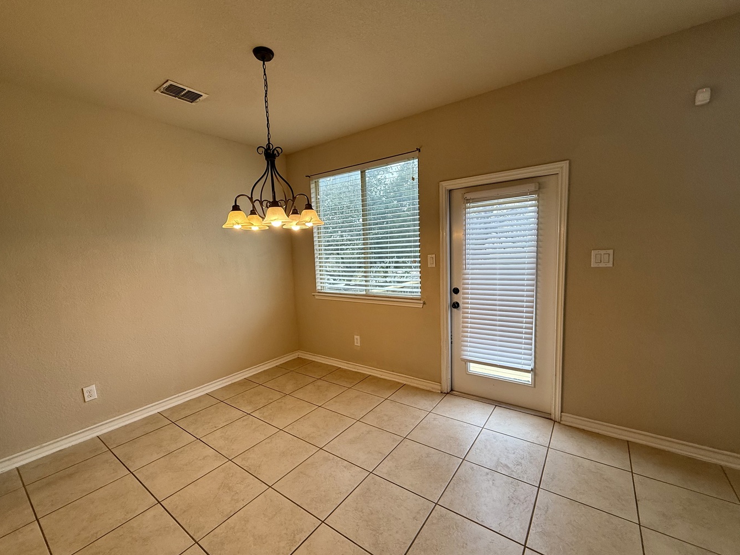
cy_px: 286
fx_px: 321
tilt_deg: -6.0
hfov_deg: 98.2
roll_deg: +3.2
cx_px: 363
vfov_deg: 81.7
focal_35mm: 15
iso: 80
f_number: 2.2
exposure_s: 1/120
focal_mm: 2.22
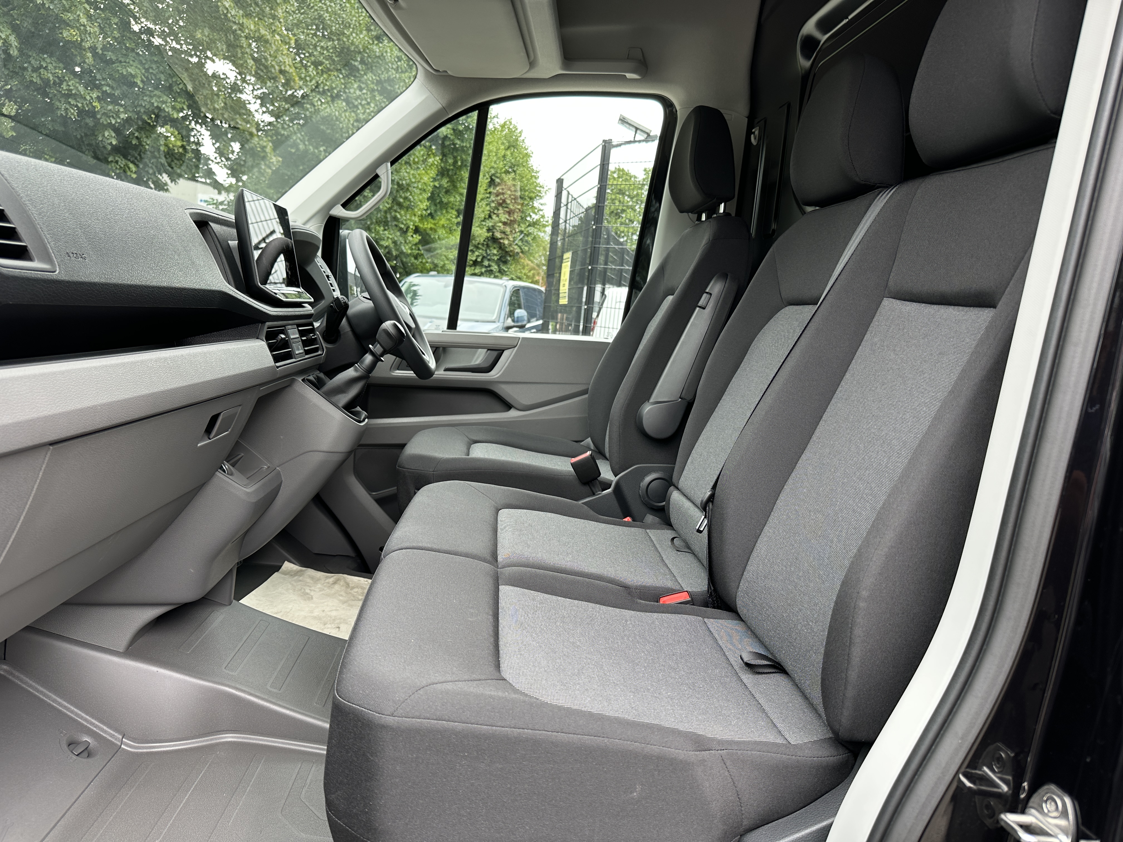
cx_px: 562
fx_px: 779
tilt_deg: -6.7
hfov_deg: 71.6
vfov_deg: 56.8
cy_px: 421
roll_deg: -5.5
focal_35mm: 24
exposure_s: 1/264
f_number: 1.78
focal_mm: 6.86
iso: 80
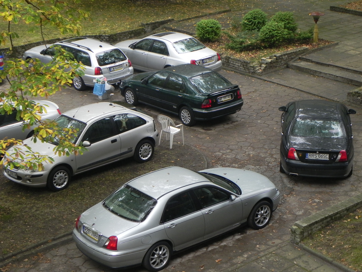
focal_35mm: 75
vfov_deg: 19.6
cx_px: 181
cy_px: 136
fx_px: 784
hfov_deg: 26.0
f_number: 4
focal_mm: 13.4
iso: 261
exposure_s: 1/30
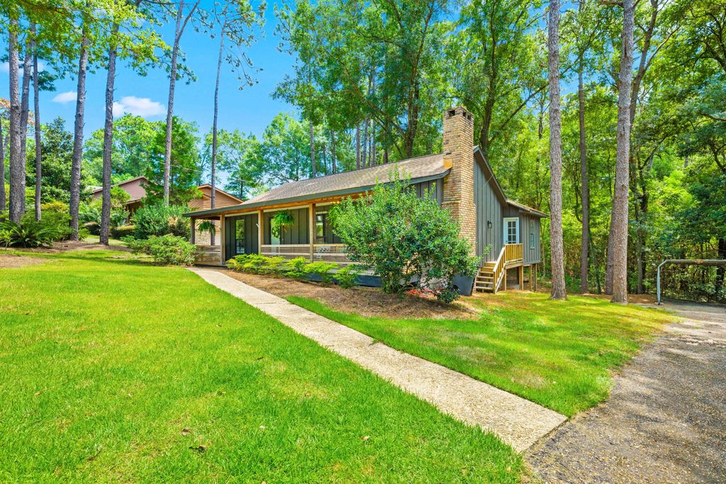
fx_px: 333
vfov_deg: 72.1
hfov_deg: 95.0
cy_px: 242
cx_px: 363
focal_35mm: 16
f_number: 11
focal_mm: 16.5
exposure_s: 1/100
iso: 400
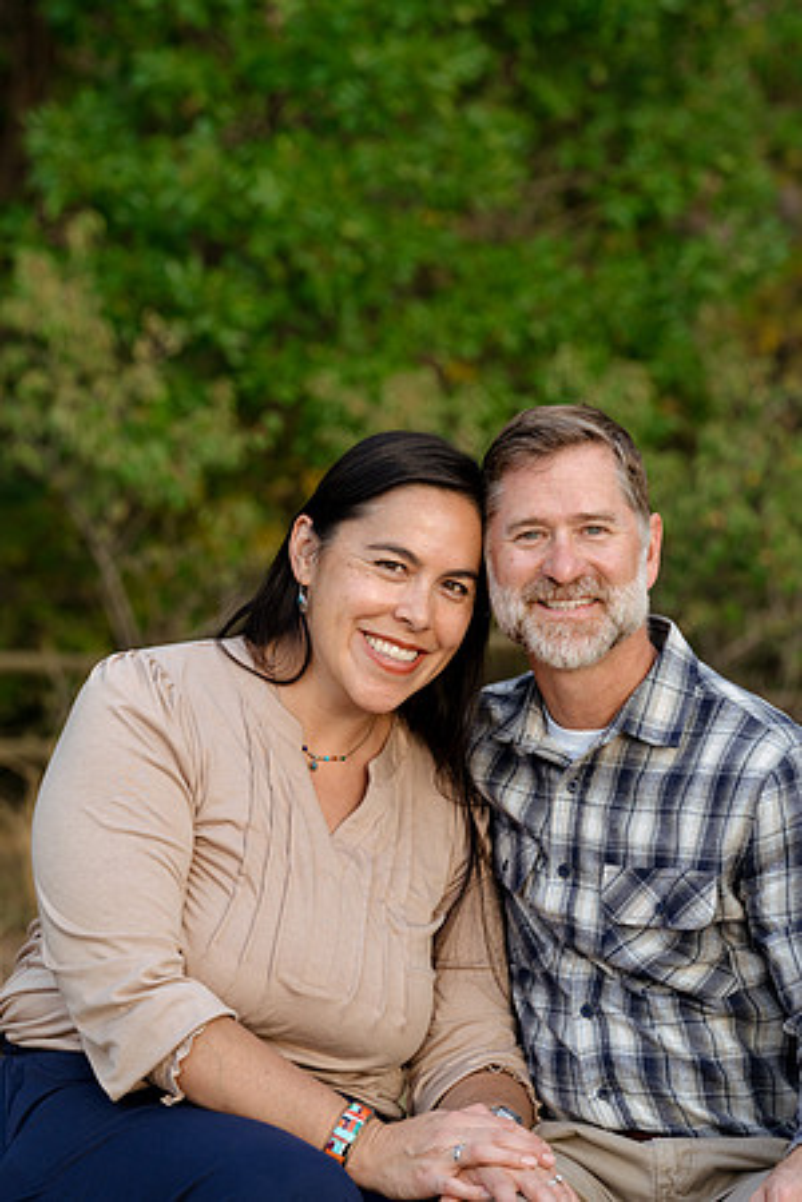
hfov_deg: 11.7
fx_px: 3909
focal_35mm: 117
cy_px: 601
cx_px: 401
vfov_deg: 17.5
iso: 640
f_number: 5.6
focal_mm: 117
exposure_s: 1/200
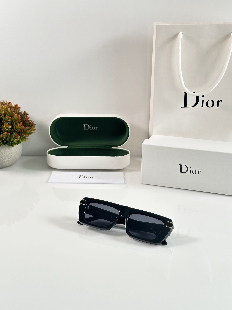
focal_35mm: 48
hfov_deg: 30.3
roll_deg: -0.5
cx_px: 116
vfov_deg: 39.7
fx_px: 429
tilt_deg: -21.1
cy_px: 155
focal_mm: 6.86
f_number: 1.78
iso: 64
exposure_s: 1/100
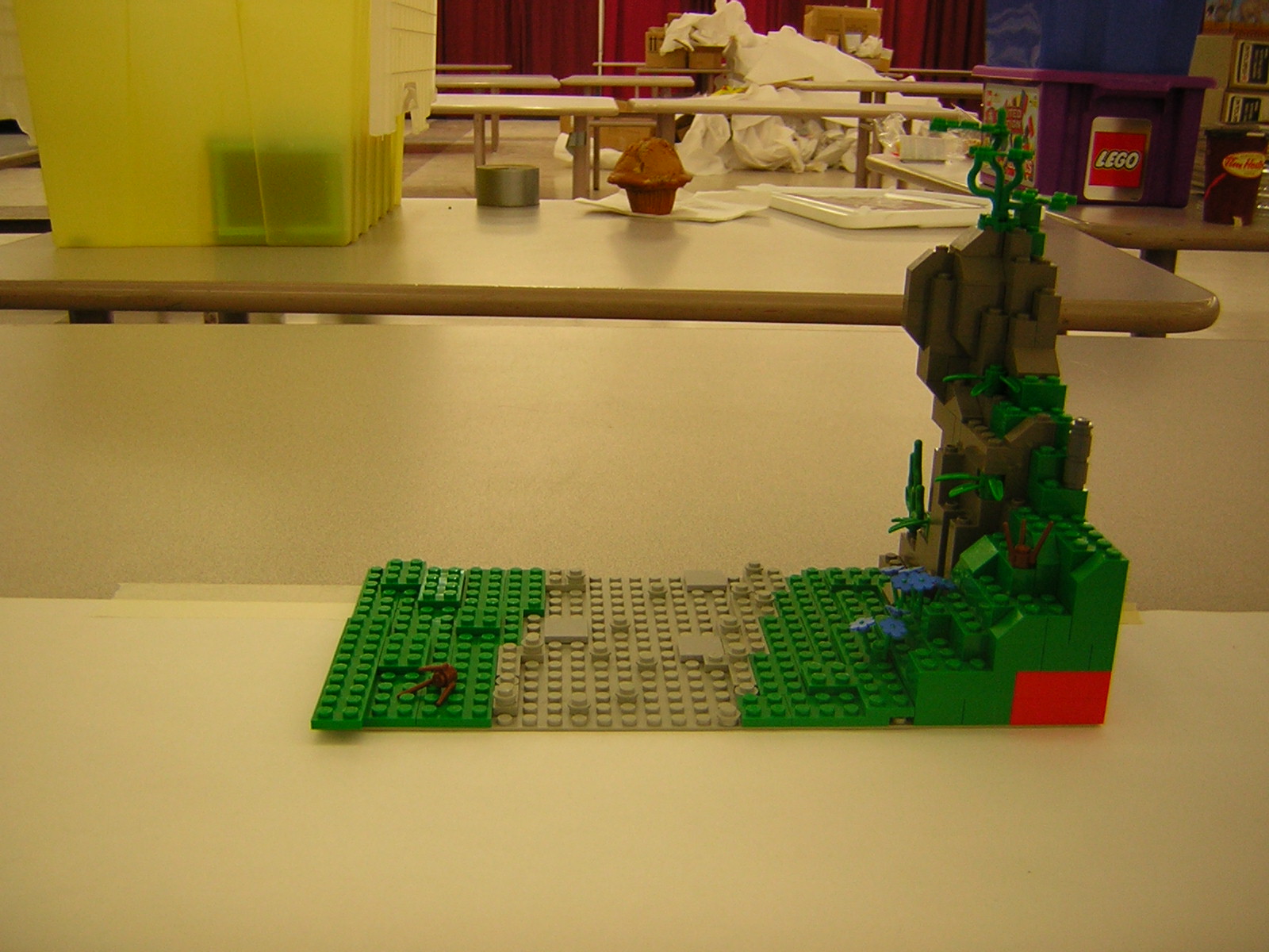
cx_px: 634
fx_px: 1320
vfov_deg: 39.7
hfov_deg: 51.4
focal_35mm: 36
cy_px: 476
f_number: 2.6
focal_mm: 4.7
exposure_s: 1/8.7
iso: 50
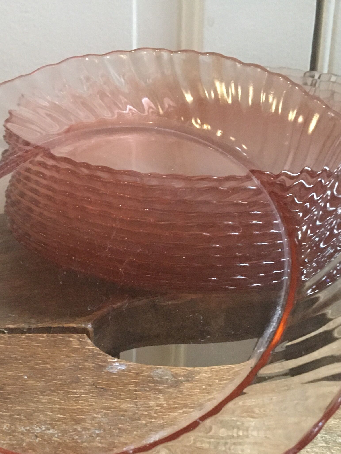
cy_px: 271
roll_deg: +1.8
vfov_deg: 33.7
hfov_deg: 25.5
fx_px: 748
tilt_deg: -23.7
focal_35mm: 57
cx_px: 111
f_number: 2.2
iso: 250
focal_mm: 4.15
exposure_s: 1/17
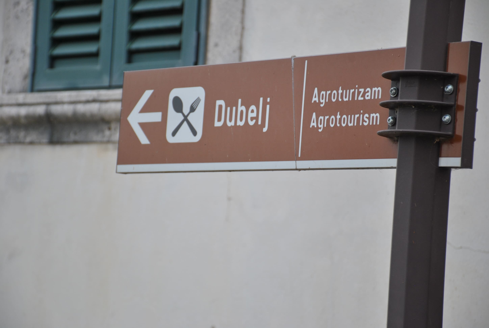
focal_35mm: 135
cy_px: 164
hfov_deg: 15.2
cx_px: 244
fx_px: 1838
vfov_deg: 10.2
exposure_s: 1/320
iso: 200
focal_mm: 90
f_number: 5.3
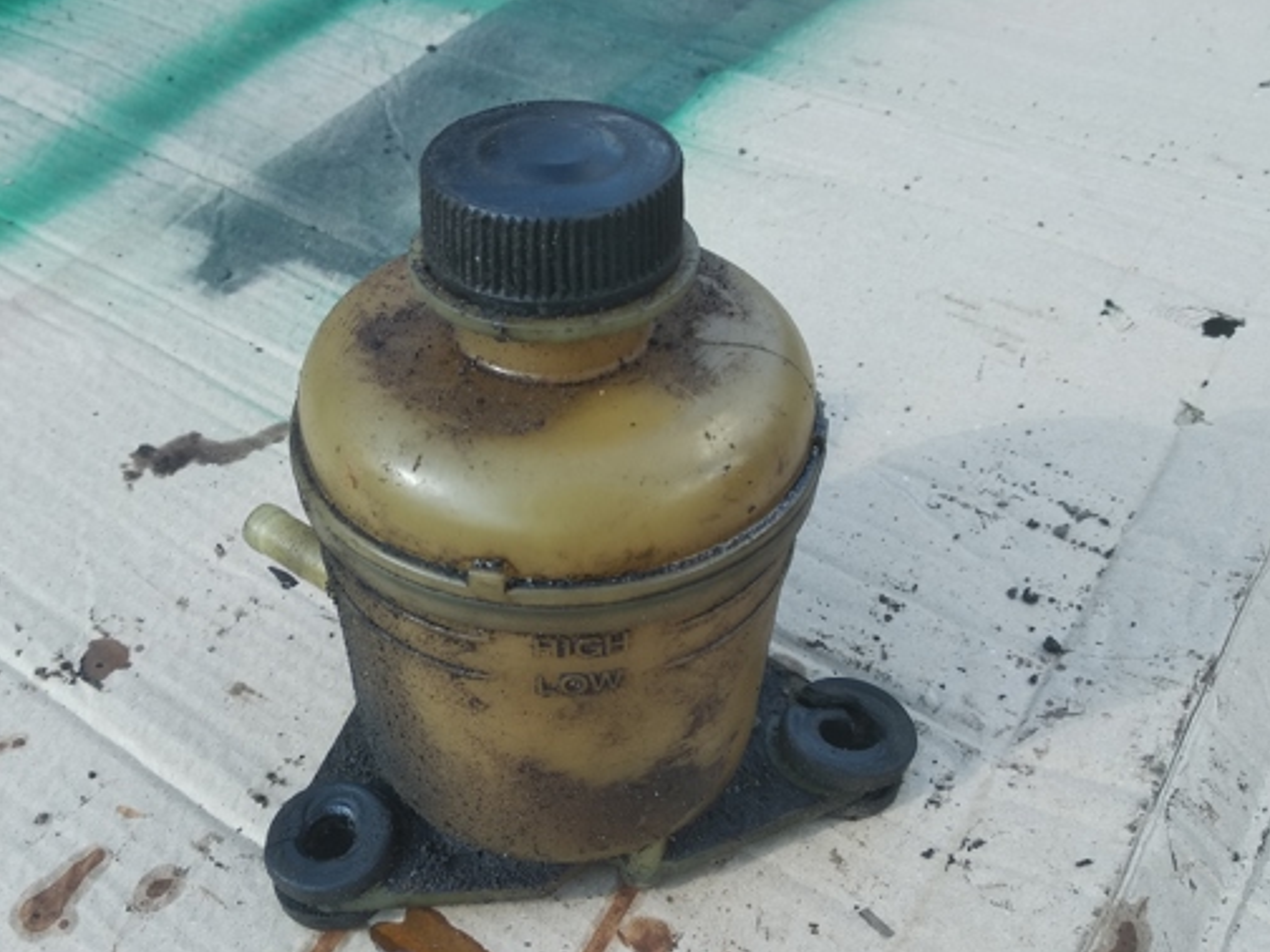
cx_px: 481
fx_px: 1211
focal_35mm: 33
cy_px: 536
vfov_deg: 42.9
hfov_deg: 54.8
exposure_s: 1/170
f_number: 2.2
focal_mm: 3.81
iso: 100
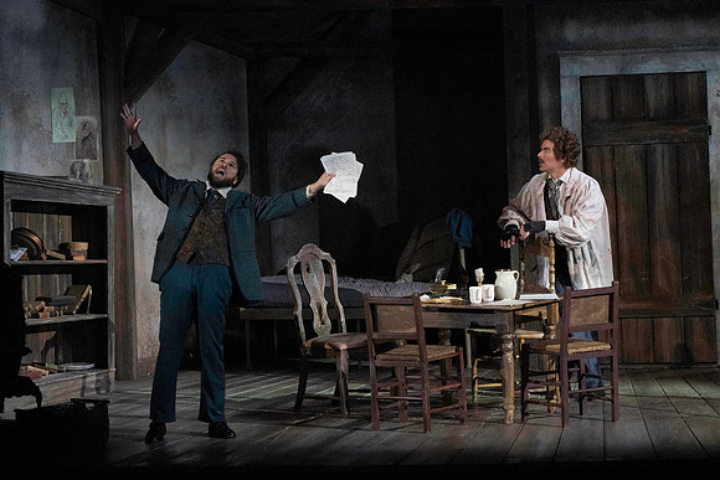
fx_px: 5641
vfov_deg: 4.9
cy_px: 240
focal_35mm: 282
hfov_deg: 7.3
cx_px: 360
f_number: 13
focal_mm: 282
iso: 16000
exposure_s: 1/320
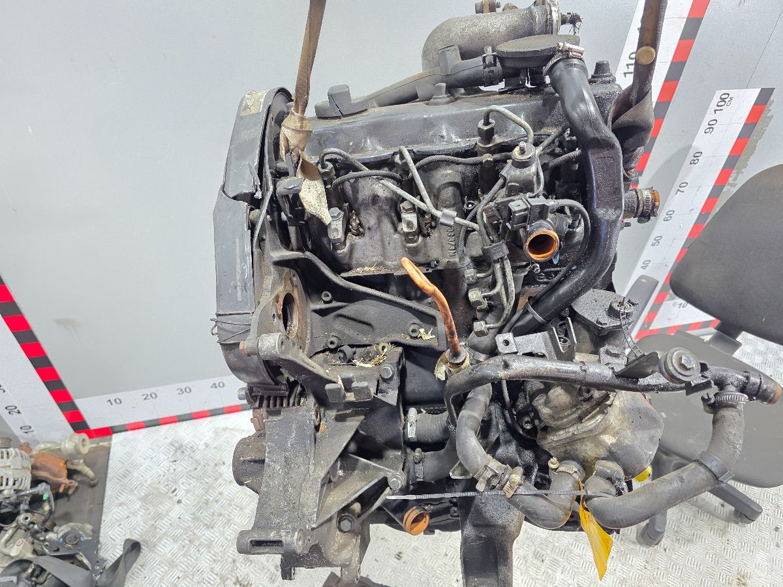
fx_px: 520
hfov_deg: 73.9
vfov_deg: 58.9
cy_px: 294
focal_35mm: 23
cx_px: 392
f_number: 1.7
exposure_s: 1/100
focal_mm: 6.3
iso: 640
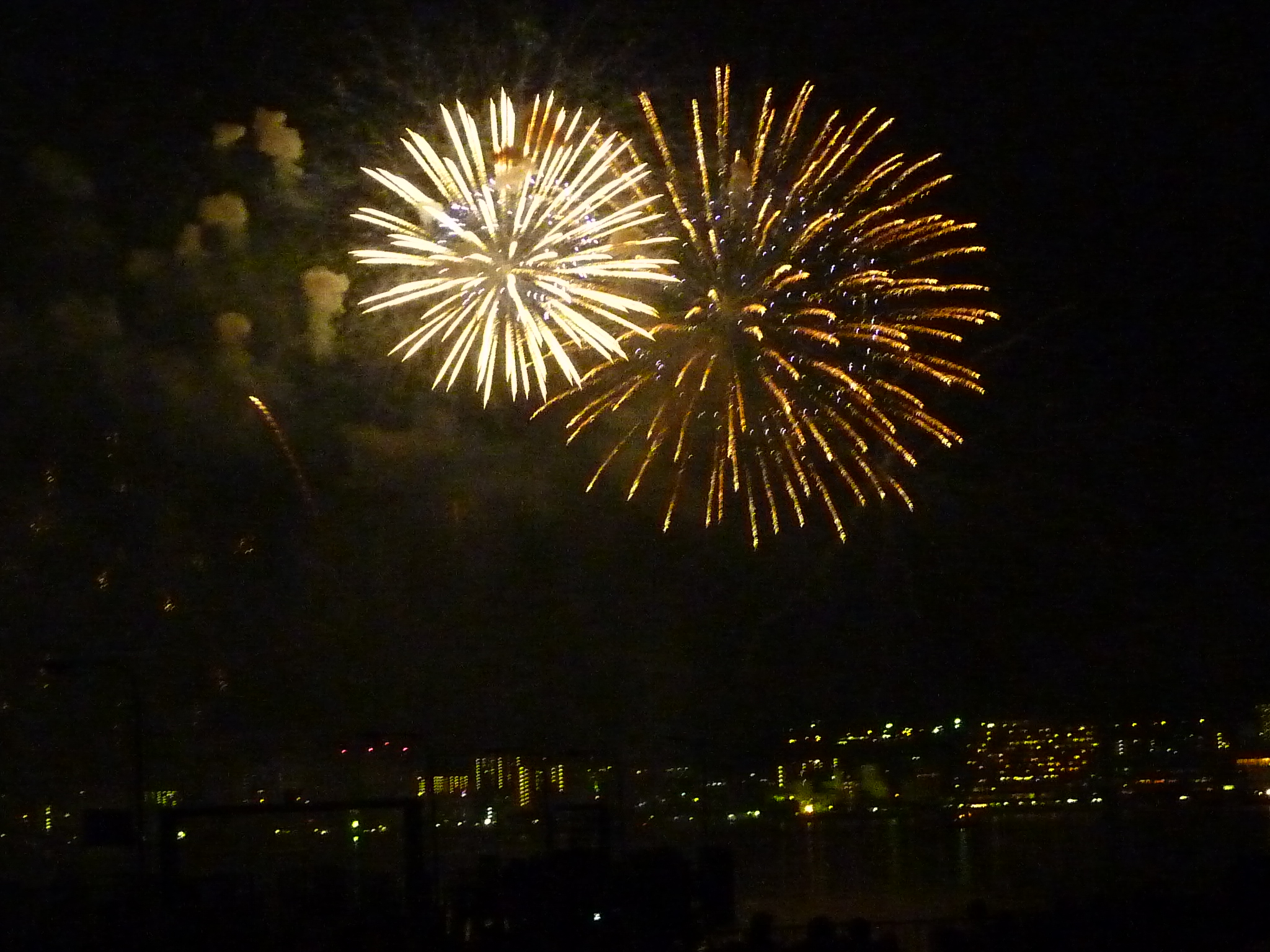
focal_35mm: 80
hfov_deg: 24.4
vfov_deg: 18.4
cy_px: 476
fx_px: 2935
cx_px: 635
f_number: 3.7
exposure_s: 1/8
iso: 800
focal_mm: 7.3
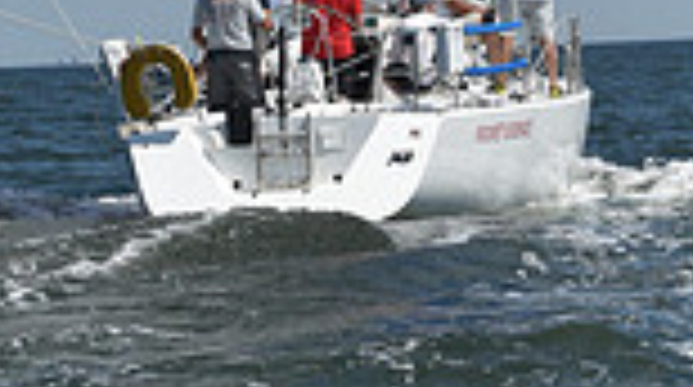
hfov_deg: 7.8
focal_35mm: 277
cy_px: -846
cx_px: 245
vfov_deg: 4.2
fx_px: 5081
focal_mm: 70
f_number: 9
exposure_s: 1/1250
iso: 250
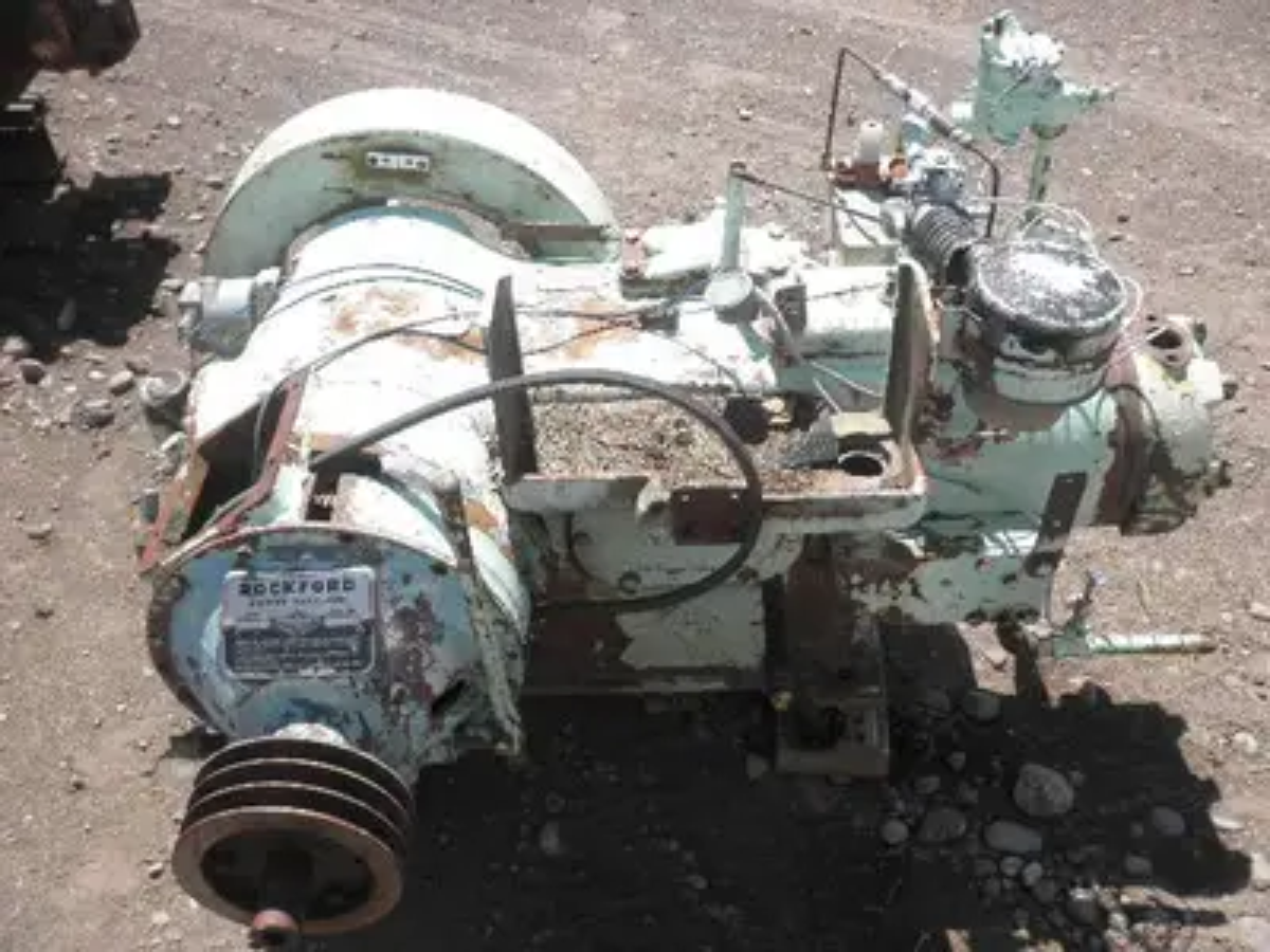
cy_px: 476
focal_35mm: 35
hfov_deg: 52.6
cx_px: 635
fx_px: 1284
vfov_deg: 40.7
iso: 64
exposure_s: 1/80
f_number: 9.1
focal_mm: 6.1
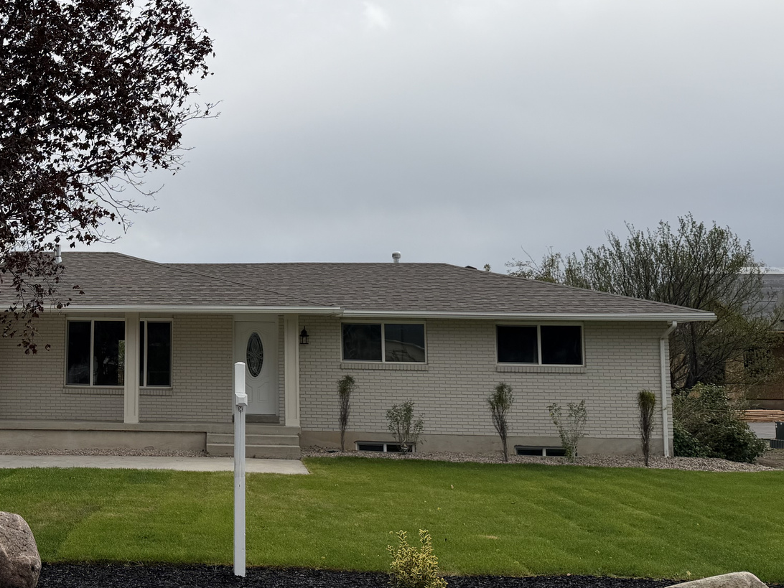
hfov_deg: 40.2
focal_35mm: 45
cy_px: 243
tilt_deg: +7.2
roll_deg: -0.5
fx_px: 1019
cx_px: 143
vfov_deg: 32.1
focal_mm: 6.76
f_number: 1.78
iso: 80
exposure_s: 1/7353
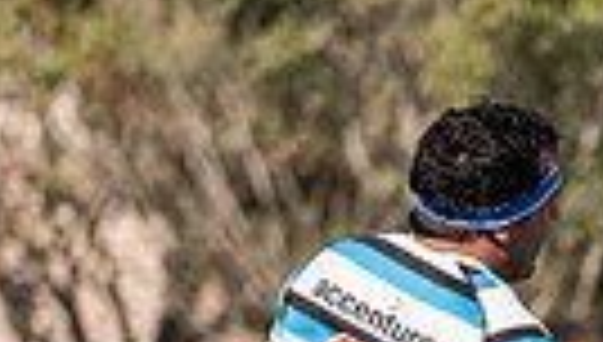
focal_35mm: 931
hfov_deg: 2.3
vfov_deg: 1.3
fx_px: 14916
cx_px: 1437
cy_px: 910
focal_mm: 167
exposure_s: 1/800
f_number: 3.5
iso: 100
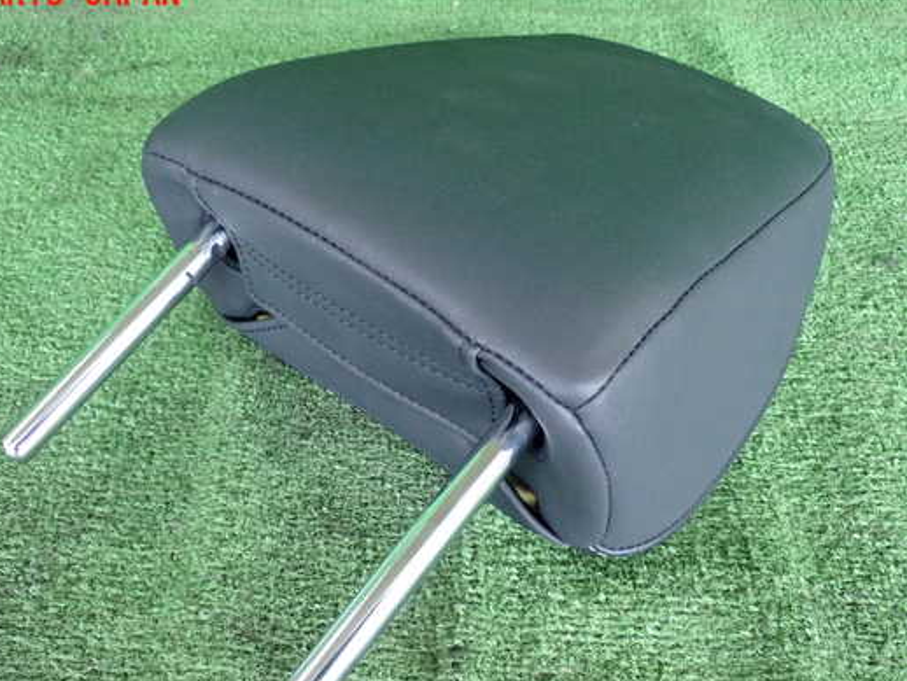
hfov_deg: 42.8
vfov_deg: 32.9
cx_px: 387
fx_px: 1153
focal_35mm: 44
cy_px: 366
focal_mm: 6.83
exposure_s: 1/125
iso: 1000
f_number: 2.7
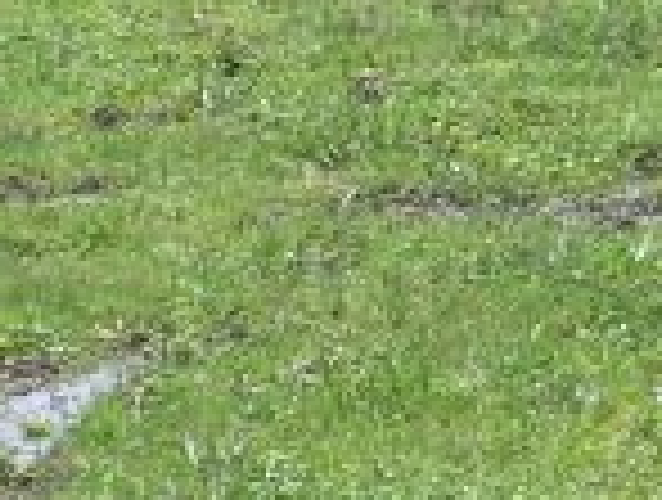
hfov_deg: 4.7
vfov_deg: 3.6
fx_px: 7975
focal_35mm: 416
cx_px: -263
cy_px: 613
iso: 50
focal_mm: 17.4
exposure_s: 1/285
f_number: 4.9
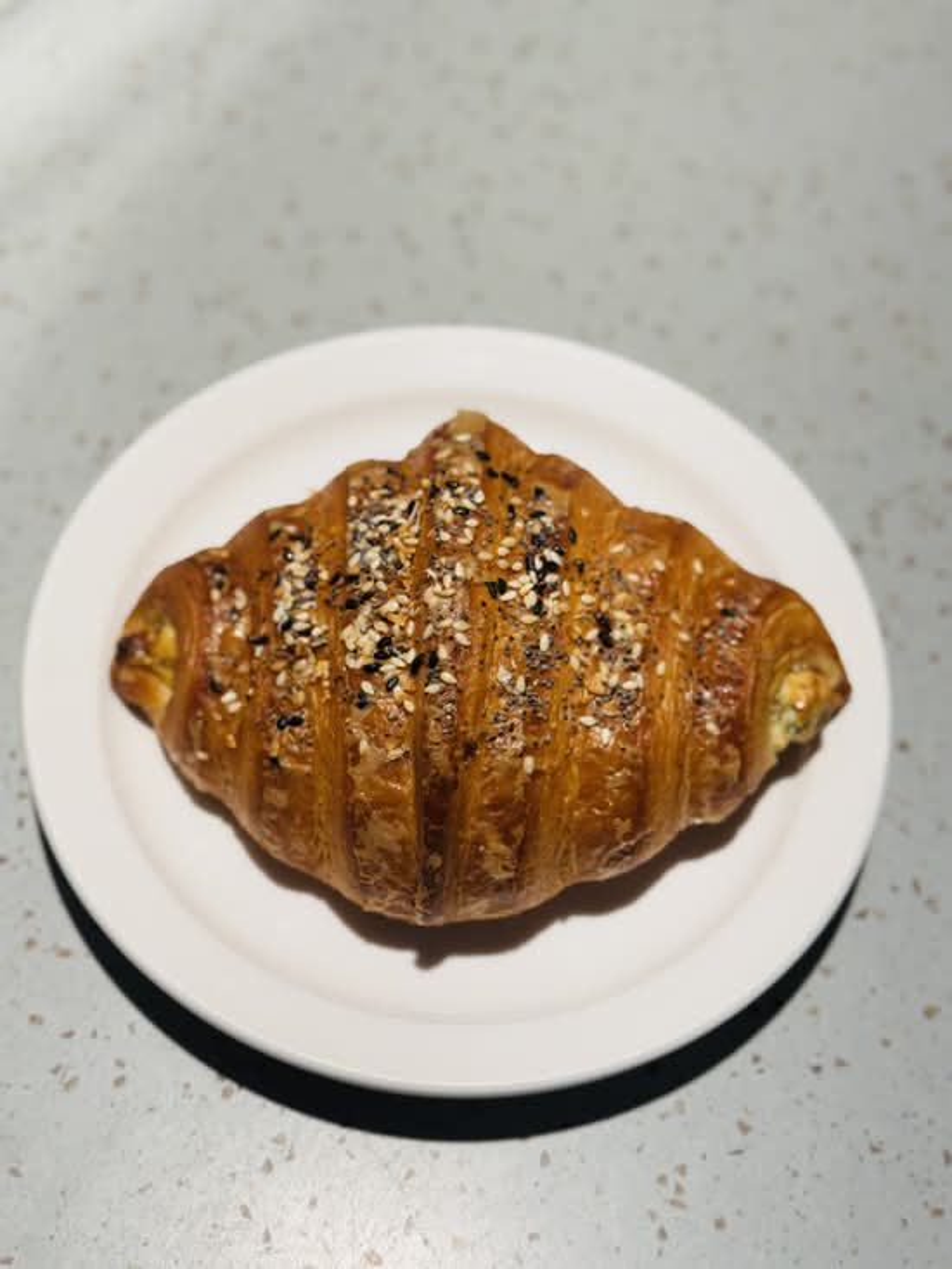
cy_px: 634
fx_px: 1760
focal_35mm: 48
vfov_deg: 39.7
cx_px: 476
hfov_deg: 30.3
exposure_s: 1/173
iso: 50
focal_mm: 6.76
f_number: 1.78
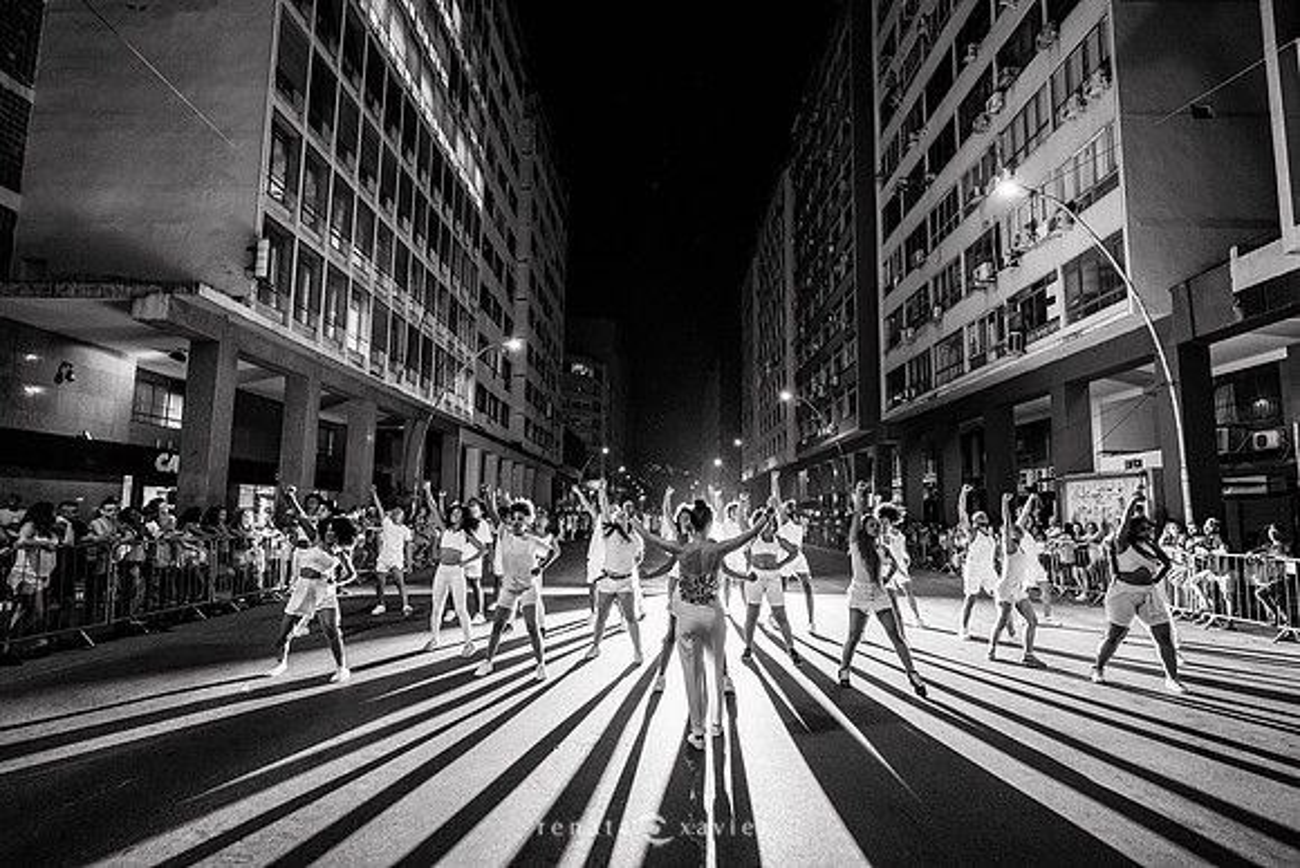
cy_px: 434
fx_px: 668
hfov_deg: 88.4
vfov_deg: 66.0
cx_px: 650
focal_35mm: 18
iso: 3200
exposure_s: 1/200
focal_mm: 18.5
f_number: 4
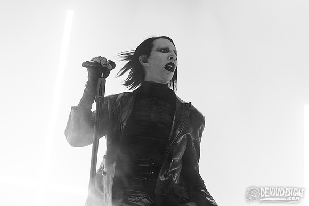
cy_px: 70
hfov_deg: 21.9
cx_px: 105
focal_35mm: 93
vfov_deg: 14.8
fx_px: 794
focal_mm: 70
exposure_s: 1/640
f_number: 4
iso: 1250
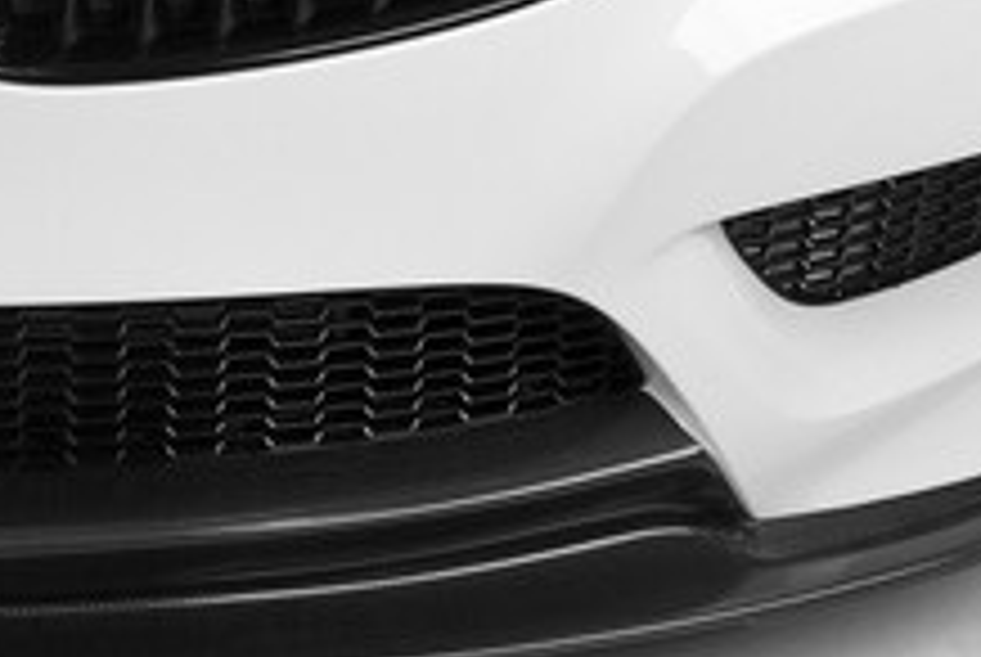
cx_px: -104
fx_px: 3461
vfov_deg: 10.5
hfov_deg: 15.7
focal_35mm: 127
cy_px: -328
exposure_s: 1/30
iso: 100
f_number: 7.1
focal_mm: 23
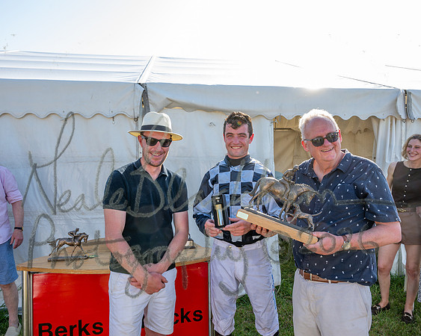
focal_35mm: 27
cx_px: 210
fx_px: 337
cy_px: 168
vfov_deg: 53.1
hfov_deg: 64.0
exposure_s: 1/30
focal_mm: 24
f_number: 9
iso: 50
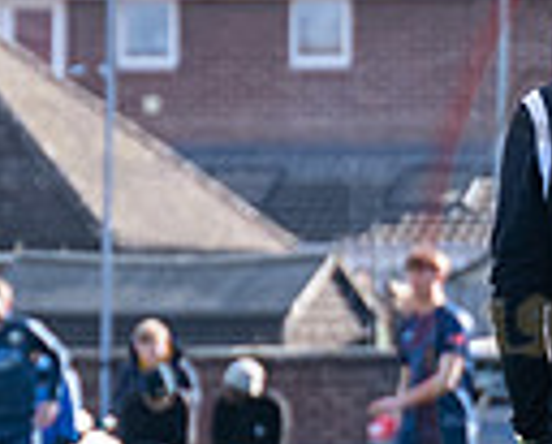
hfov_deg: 2.6
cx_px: 1029
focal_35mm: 727
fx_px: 11904
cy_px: 401
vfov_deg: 2.1
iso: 400
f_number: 4
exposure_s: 1/2000
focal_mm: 98
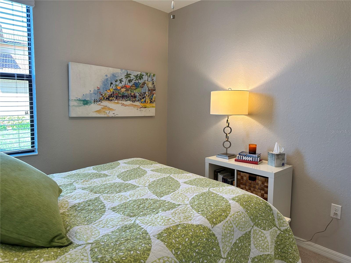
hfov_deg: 71.6
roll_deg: -1.1
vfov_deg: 56.8
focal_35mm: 24
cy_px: 132
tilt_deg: -5.7
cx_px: 176
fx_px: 243
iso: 160
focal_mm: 6.86
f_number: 1.78
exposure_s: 1/120
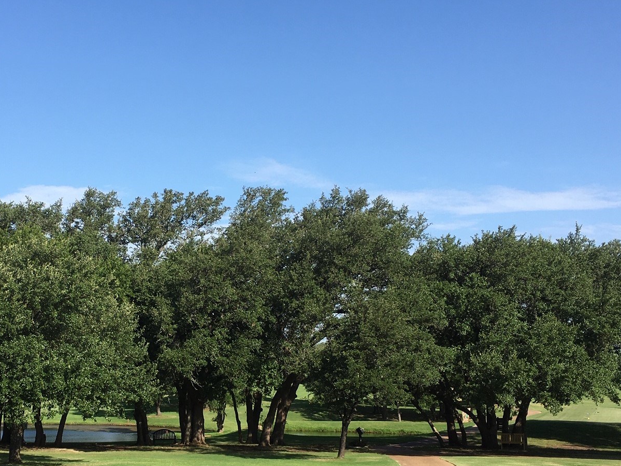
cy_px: 350
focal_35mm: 45
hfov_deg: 40.9
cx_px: 155
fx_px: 808
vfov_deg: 31.6
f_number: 2.2
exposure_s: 1/1115
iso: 25
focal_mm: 4.15
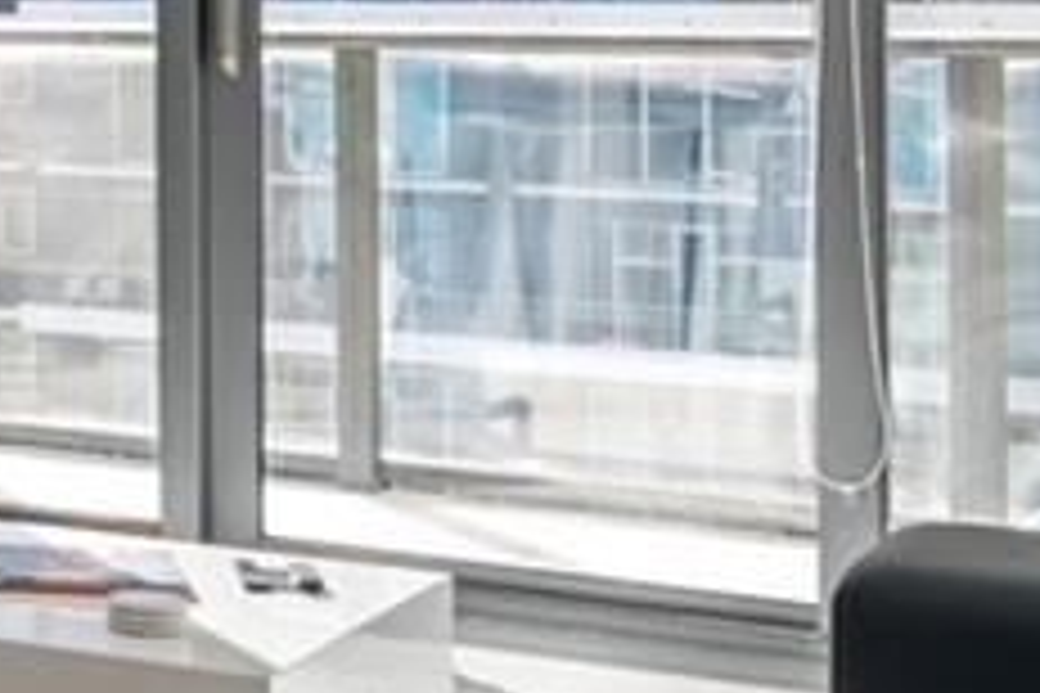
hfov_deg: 16.4
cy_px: -58
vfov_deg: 13.8
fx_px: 2802
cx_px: -1008
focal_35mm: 97
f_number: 9
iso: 100
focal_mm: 14
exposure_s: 1/30
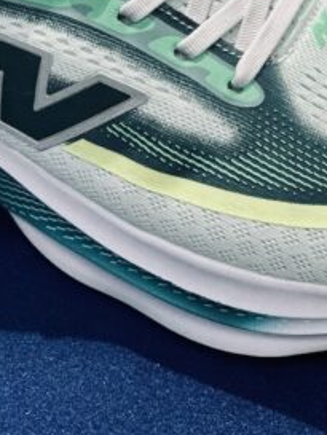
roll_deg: -0.5
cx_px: 222
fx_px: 3310
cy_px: -122
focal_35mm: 263
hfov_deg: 5.7
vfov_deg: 7.4
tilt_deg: -44.9
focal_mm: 9
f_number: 2.8
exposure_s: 1/100
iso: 125
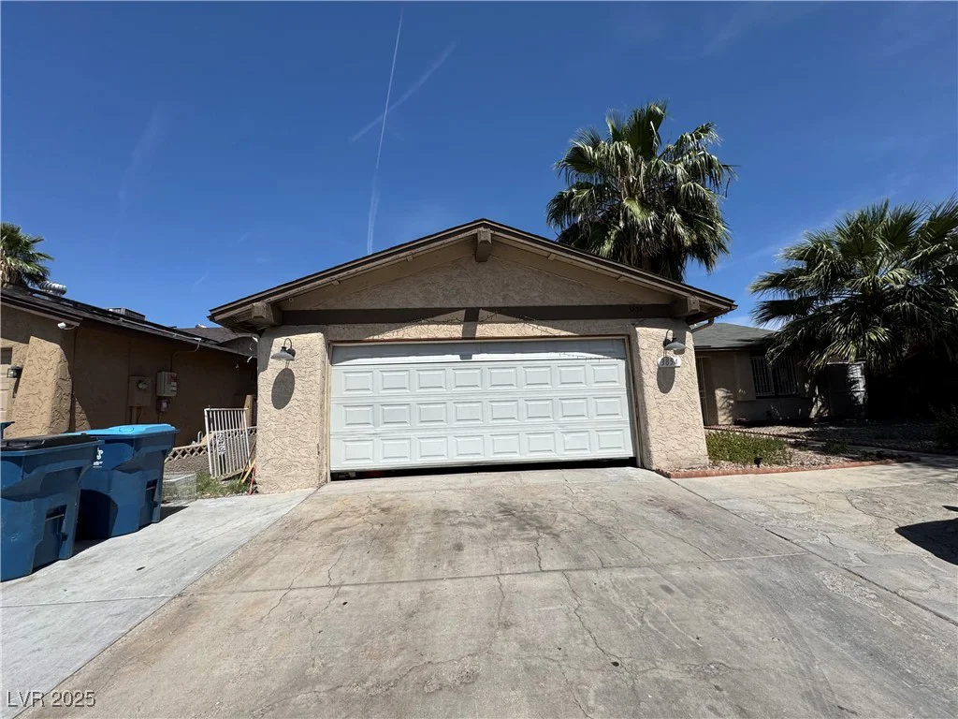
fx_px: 387
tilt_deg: +4.8
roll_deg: +0.4
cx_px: 479
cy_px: 360
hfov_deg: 102.1
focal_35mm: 14
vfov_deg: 85.7
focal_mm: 2.22
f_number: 2.2
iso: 50
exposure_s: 1/3906
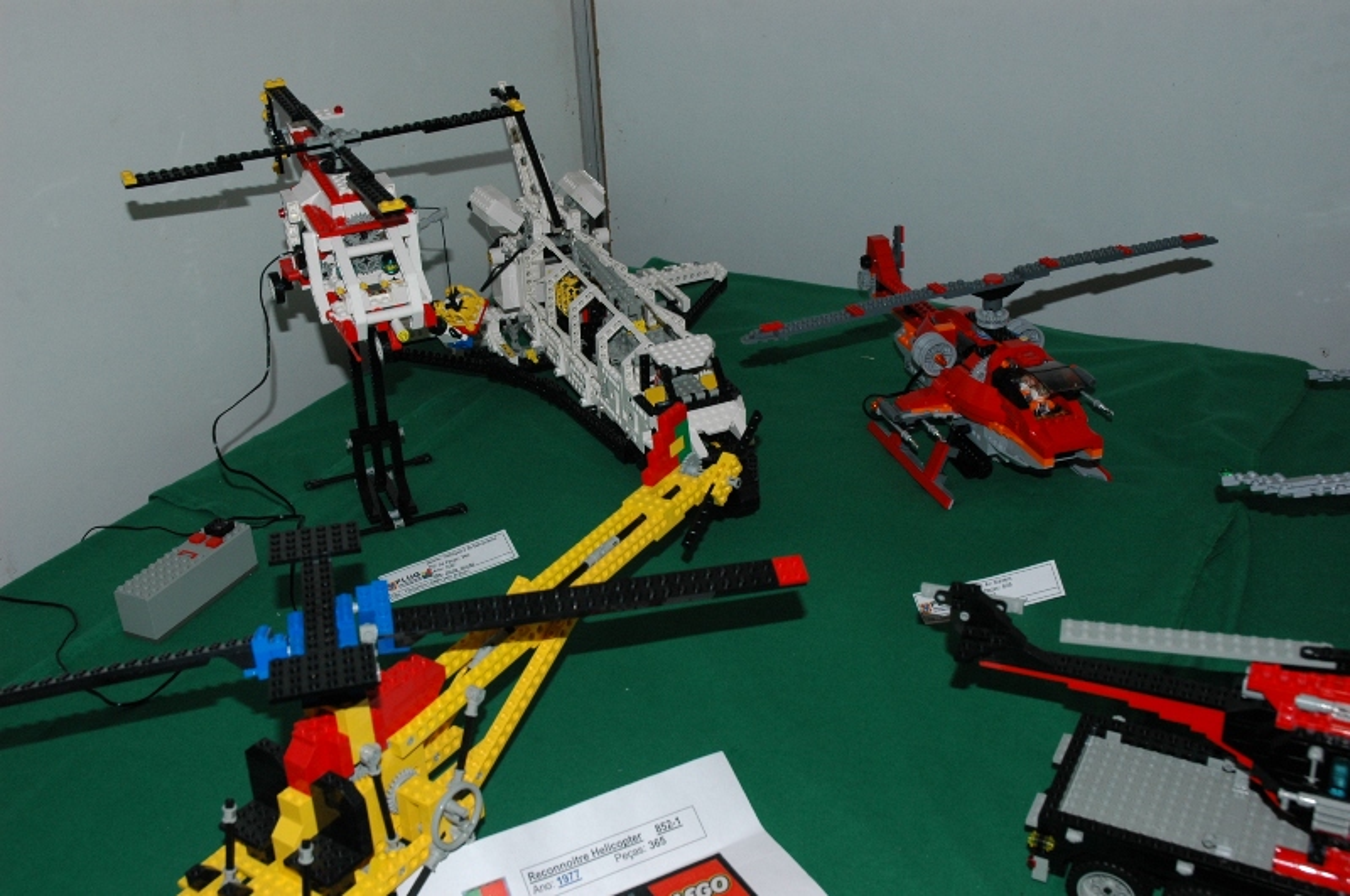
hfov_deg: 48.0
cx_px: 675
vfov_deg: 32.9
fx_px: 1517
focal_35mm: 40
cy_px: 448
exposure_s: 1/60
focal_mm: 27
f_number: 8
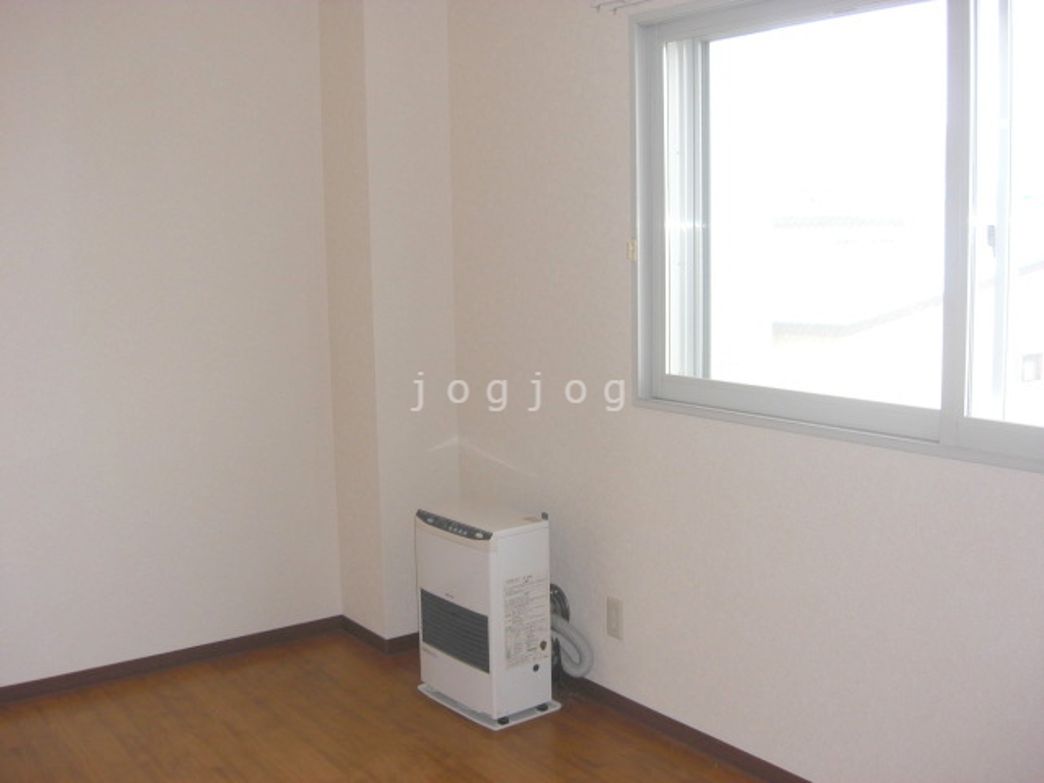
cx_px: 522
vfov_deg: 37.7
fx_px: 1146
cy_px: 392
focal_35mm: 38
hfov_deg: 49.0
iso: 100
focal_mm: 7.9
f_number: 2.8
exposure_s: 1/100
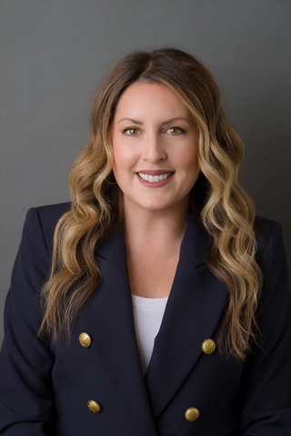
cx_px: 146
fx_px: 1273
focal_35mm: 105
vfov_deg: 19.5
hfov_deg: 13.0
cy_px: 218
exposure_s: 1/160
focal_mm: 105
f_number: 5.6
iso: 100
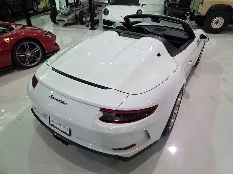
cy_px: 87
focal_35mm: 23
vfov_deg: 58.9
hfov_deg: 73.9
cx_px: 116
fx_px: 155
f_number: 1.7
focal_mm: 6.3
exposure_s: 1/120
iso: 400
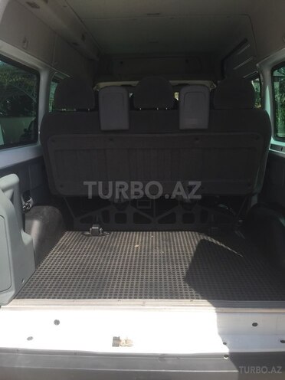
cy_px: 190
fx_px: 318
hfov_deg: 48.2
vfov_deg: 61.7
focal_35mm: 29
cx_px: 142
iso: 32
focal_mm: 4.15
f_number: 2.2
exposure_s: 1/942
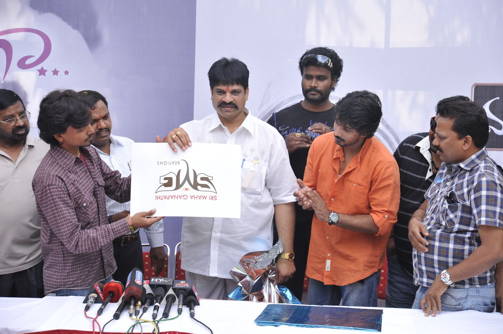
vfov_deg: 17.0
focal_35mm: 80
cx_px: 252
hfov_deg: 25.4
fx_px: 1117
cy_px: 167
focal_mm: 80
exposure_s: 1/160
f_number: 5.6
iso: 250
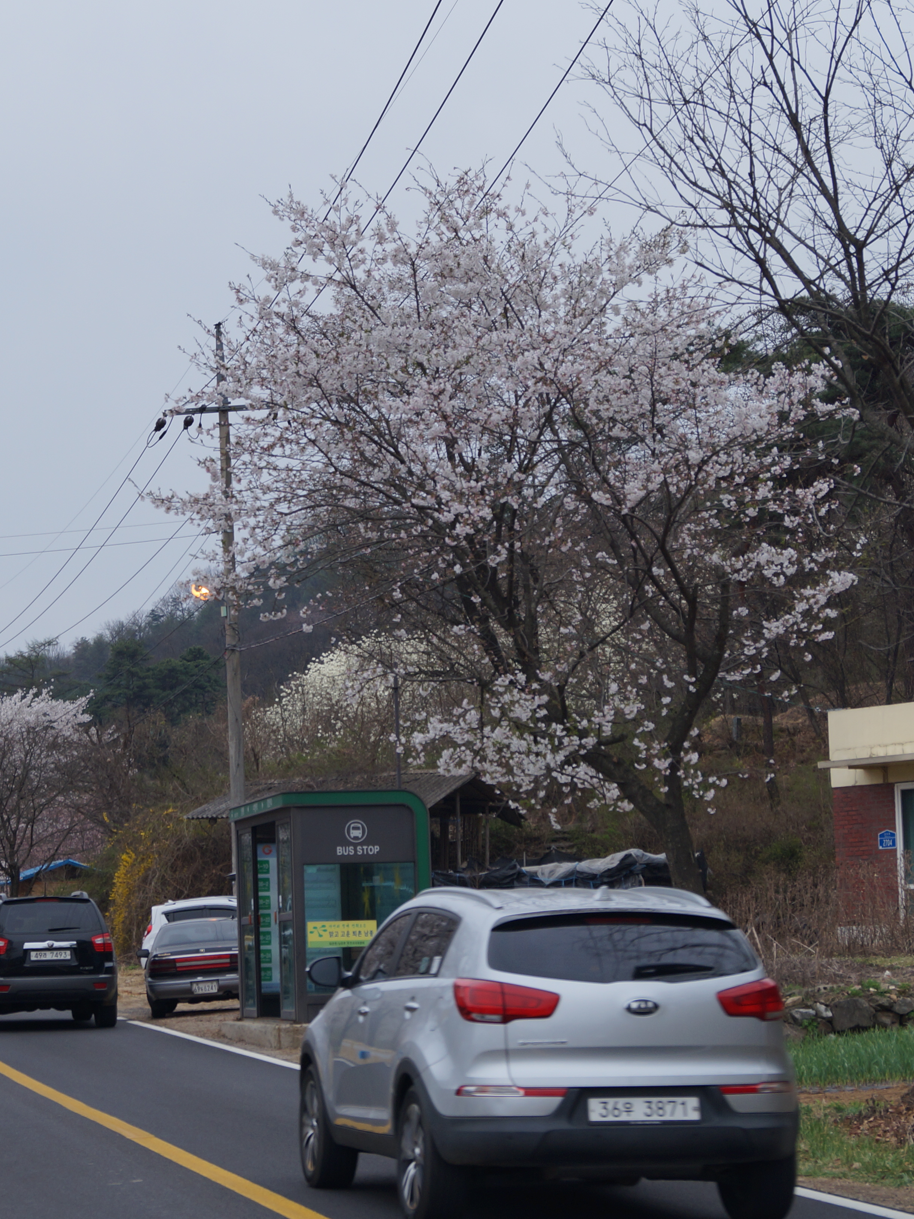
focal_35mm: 87
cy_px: 610
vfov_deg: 22.5
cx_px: 232
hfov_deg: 16.9
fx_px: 3063
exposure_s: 1/100
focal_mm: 40
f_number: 6.3
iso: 100
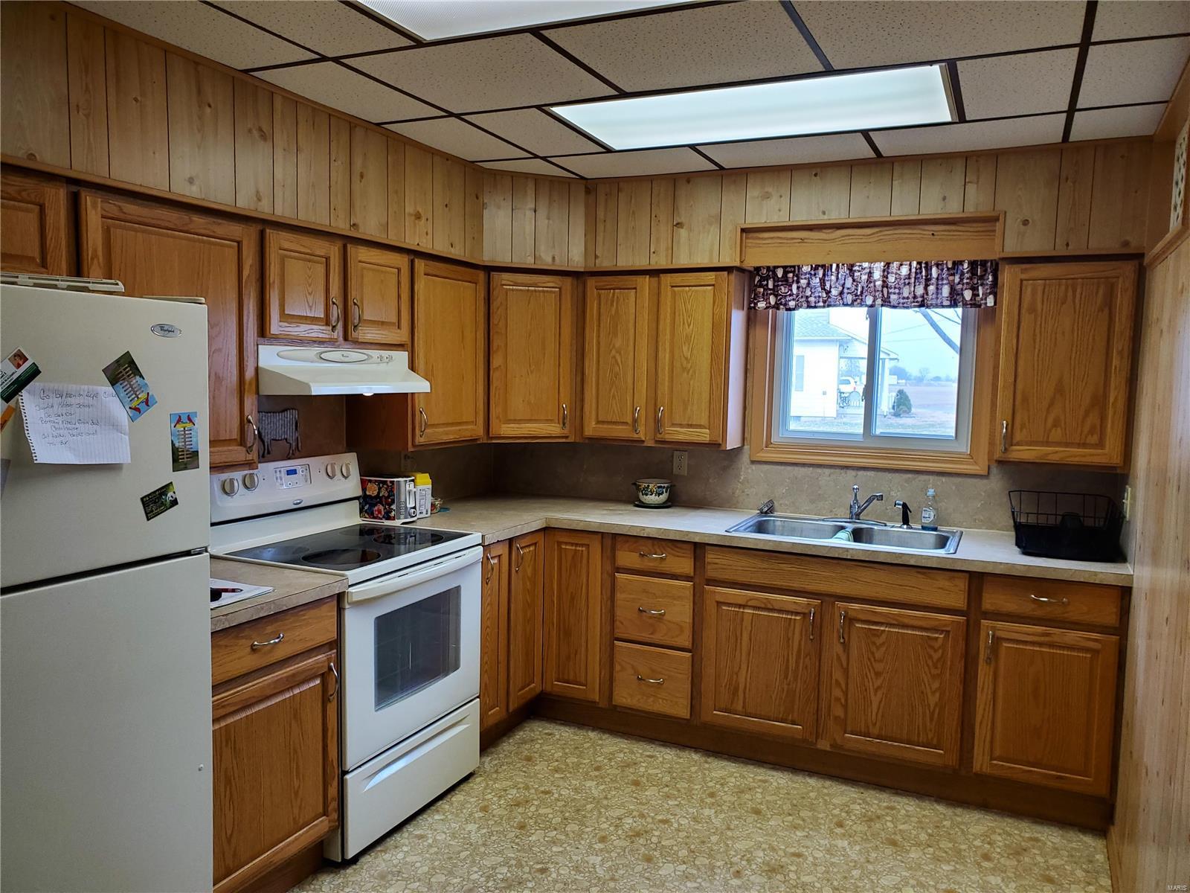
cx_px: 595
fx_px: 894
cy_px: 446
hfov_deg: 67.3
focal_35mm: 26
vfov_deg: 53.1
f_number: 2.4
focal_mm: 4.3
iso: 160
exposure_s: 1/120
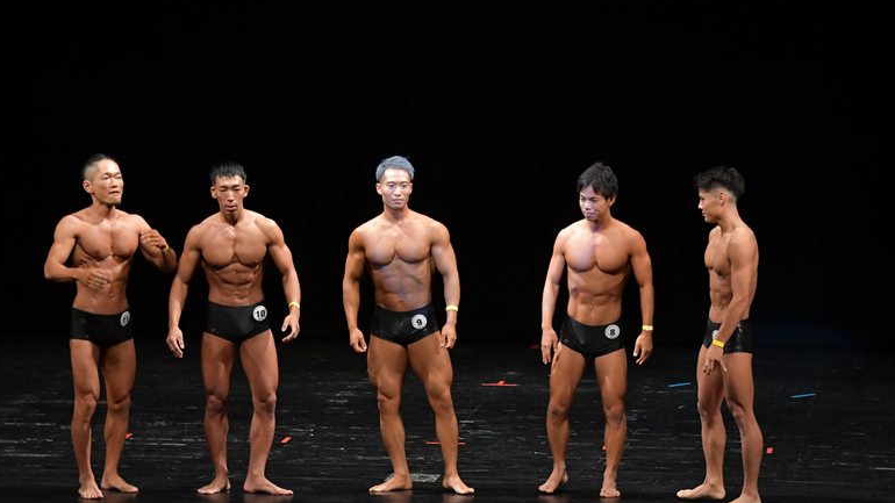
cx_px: 446
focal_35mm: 177
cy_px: 295
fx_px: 4200
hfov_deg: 12.2
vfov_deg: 6.9
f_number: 5.6
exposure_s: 1/400
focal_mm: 112
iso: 3200
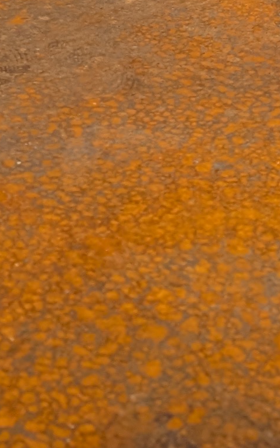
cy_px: -696
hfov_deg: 9.5
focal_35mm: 136
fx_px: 1659
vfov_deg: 11.8
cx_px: -64
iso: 20
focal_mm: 6.9
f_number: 1.68
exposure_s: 1/1672
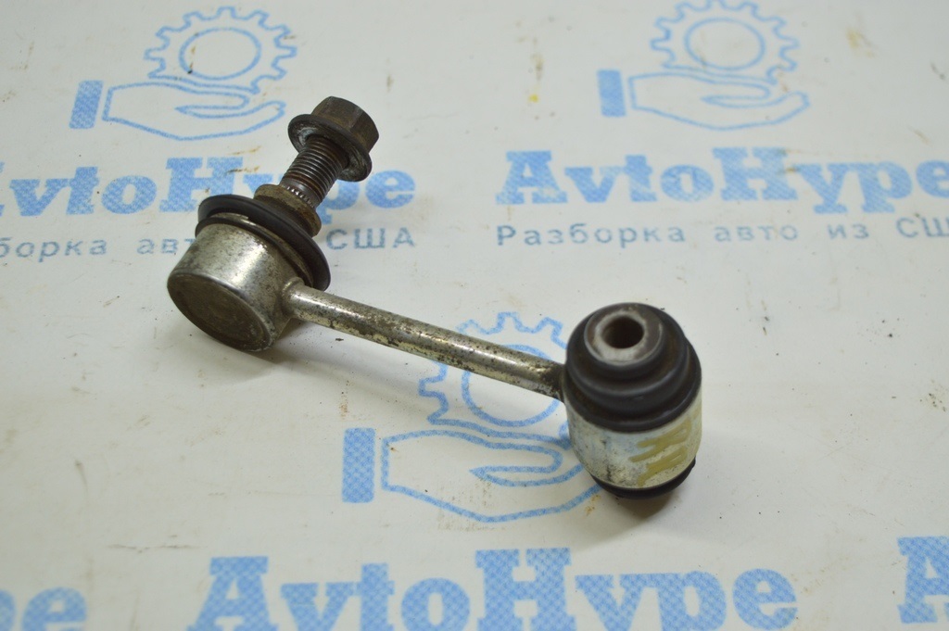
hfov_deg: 37.9
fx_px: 1383
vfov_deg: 25.7
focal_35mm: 52
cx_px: 474
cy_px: 316
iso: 400
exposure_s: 1/60
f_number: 4.5
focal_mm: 35
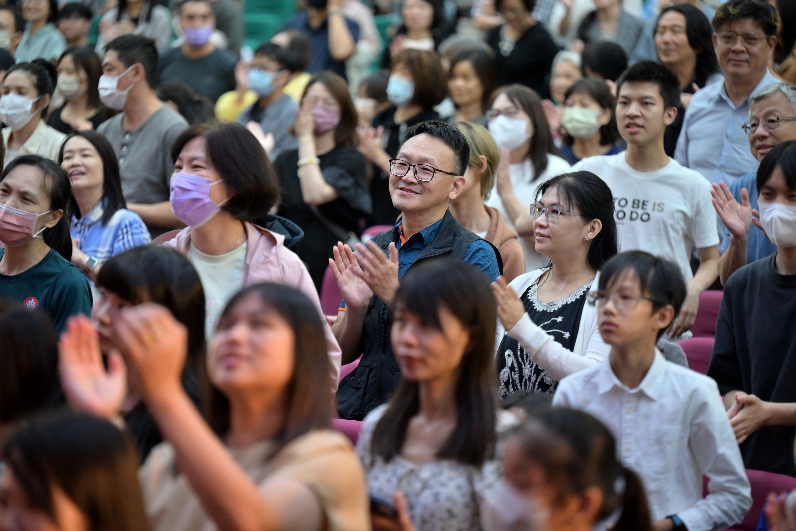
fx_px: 3206
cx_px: 398
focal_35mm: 145
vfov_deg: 9.5
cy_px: 266
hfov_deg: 14.2
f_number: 2.8
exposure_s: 1/200
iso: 800
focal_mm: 145
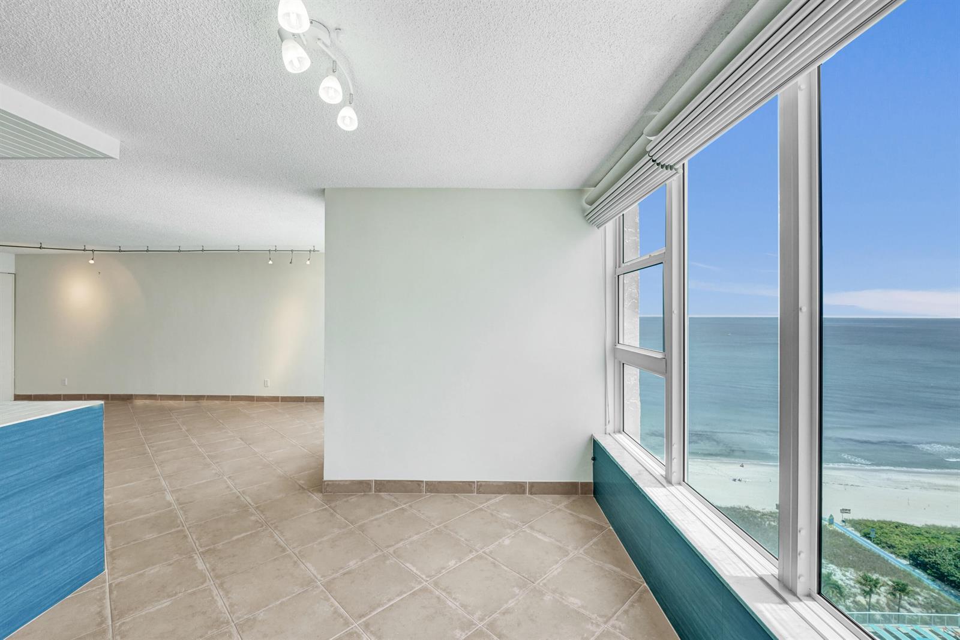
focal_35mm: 14
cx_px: 480
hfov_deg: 104.3
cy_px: 320
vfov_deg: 81.2
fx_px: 373
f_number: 5
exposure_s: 1/500
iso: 1250
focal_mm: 14
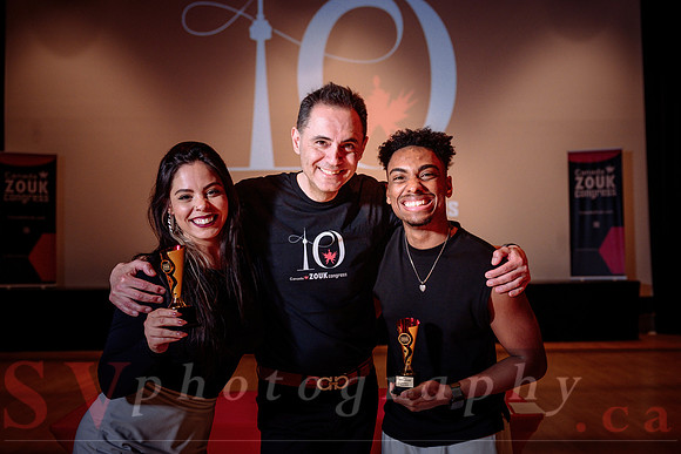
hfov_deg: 42.2
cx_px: 383
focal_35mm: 47
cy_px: 231
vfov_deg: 28.9
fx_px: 882
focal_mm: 41
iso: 1000
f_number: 4
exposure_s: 1/125
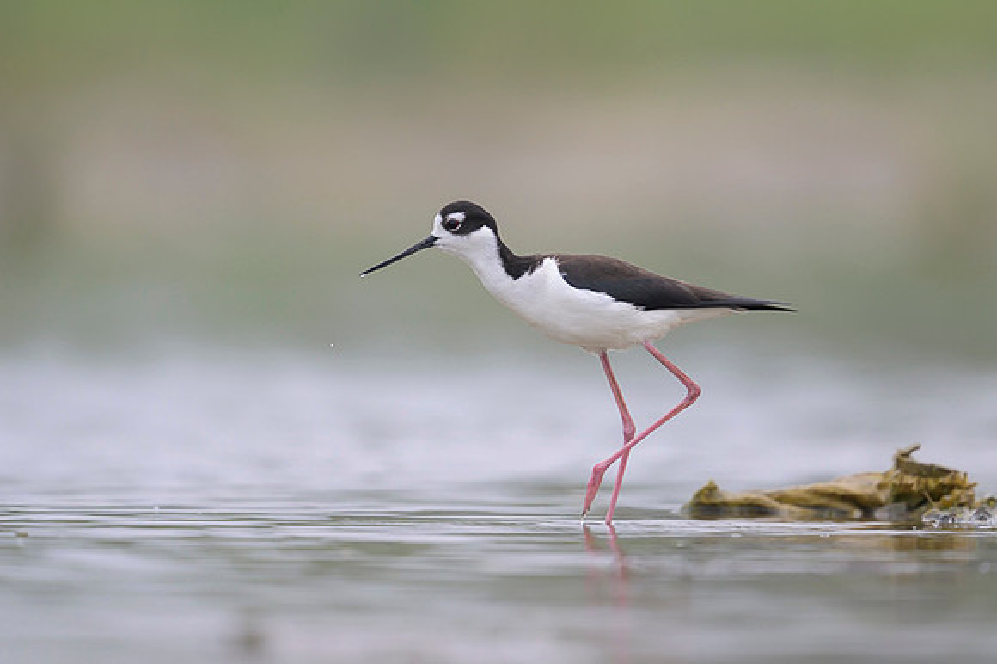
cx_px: 612
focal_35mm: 688
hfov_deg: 3.0
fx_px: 19044
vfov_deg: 2.0
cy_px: 276
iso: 640
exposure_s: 1/1600
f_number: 4
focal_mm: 560
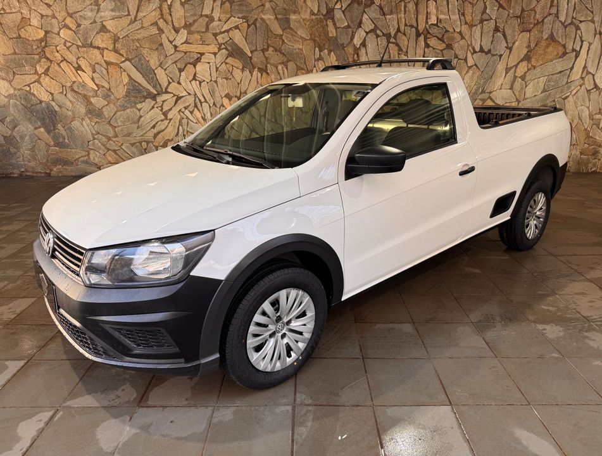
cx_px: 301
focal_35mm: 24
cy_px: 228
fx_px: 419
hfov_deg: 71.4
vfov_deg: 57.1
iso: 125
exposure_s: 1/60
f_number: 1.78
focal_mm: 6.76
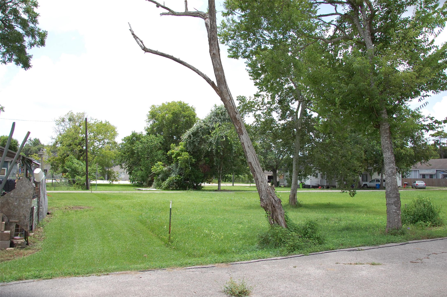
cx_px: 224
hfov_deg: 67.4
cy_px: 148
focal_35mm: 27
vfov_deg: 47.8
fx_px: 335
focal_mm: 18
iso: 200
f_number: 6.3
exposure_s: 1/500
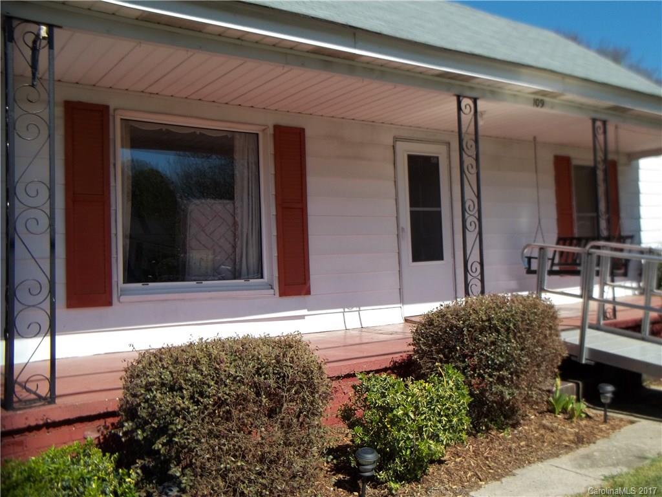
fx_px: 631
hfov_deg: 55.4
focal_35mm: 33
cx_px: 331
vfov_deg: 42.9
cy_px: 248
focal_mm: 5.9
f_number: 8
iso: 64
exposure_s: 1/160
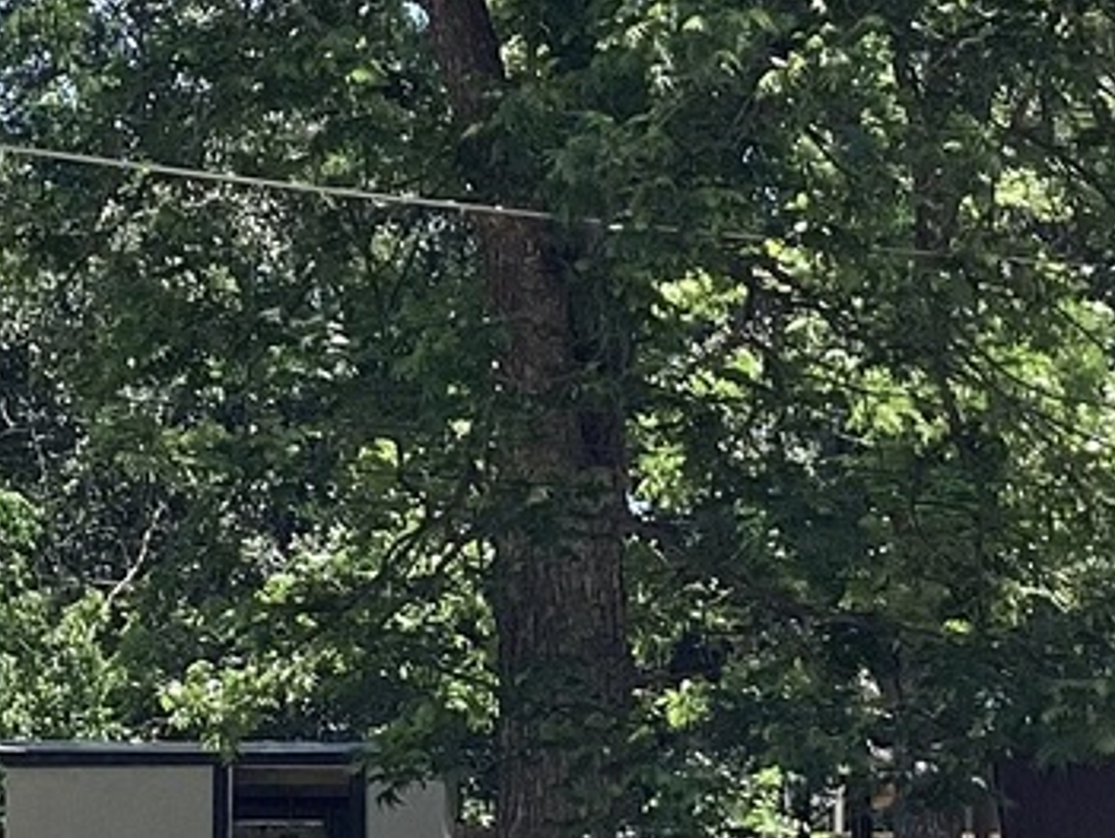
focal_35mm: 127
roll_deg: +1.2
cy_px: 225
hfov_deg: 15.5
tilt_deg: +9.0
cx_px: 416
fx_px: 4095
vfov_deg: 11.7
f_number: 2.4
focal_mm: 3.3
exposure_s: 1/438
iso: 25
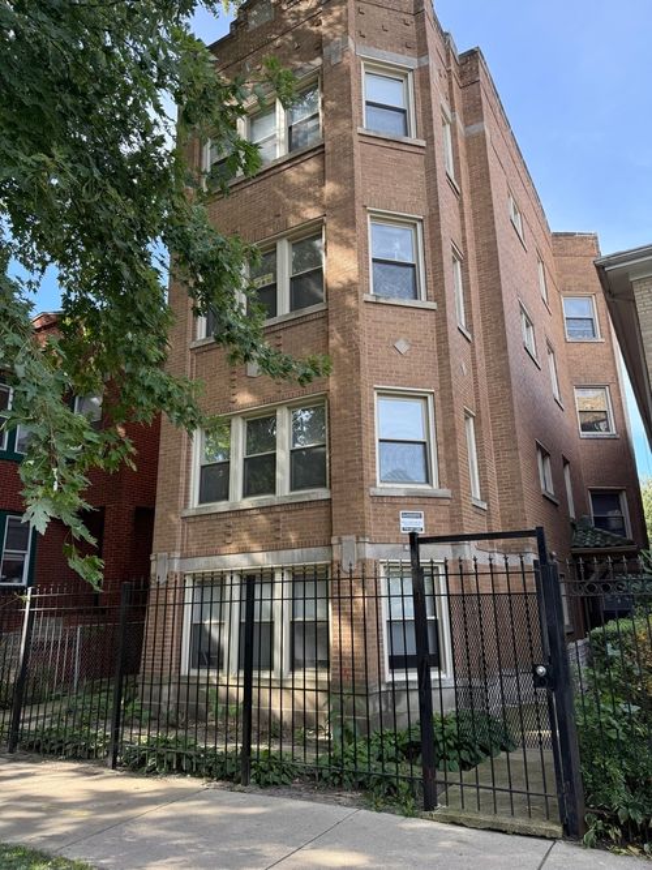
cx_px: 326
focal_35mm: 24
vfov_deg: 71.6
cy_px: 435
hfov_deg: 56.8
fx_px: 603
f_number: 1.78
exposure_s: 1/543
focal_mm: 6.76
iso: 100
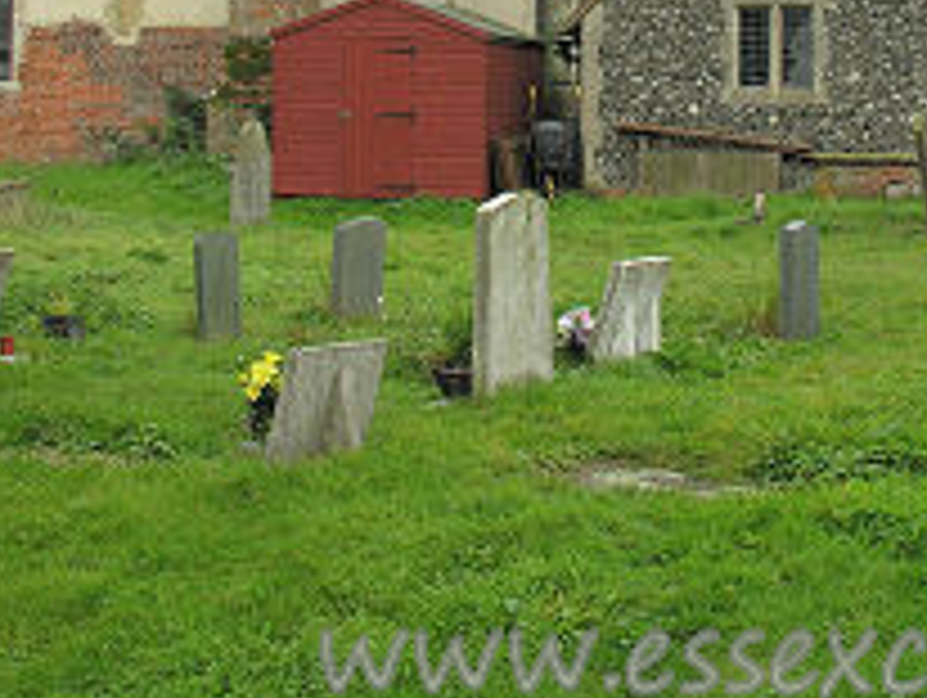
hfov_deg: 24.9
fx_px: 2091
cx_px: 616
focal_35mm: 78
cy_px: -7
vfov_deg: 18.4
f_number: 4
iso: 50
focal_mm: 8.9
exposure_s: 1/83.6
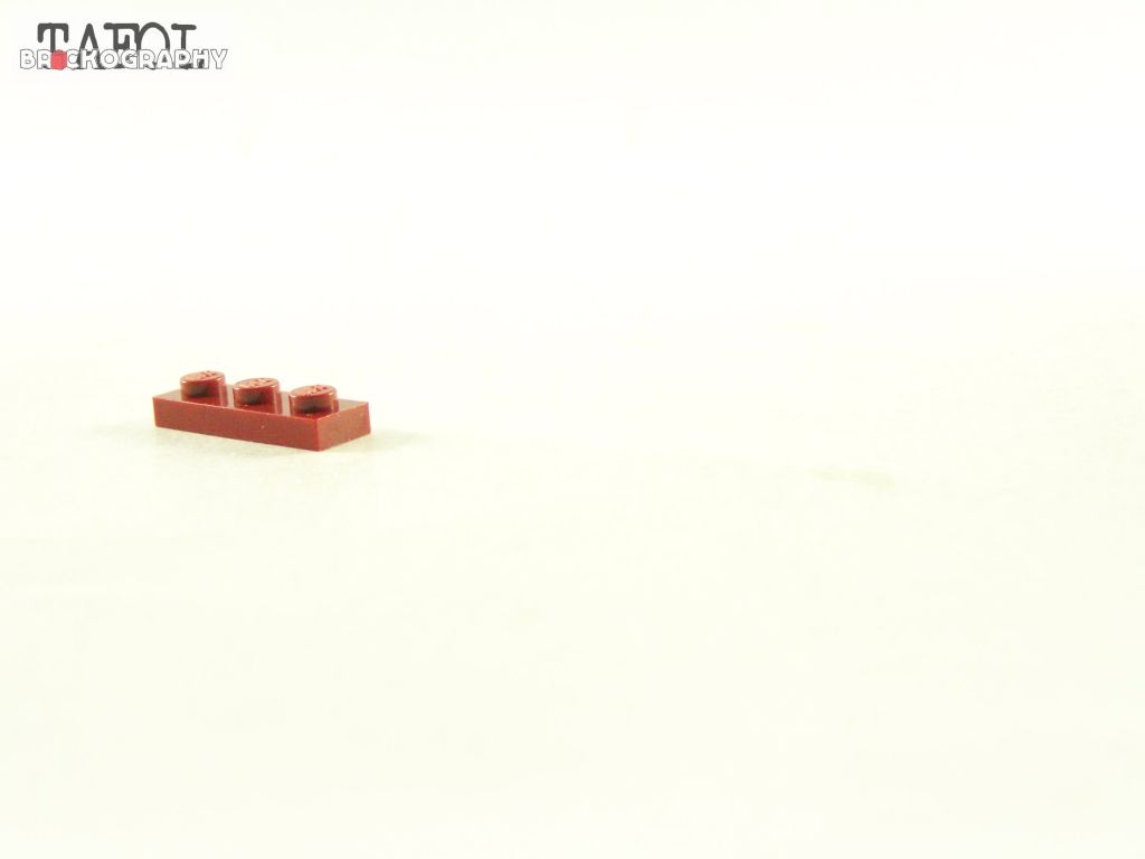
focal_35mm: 67
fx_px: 2216
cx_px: 572
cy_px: 430
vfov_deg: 21.9
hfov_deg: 29.0
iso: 400
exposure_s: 1/60
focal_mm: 11.1
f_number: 3.2
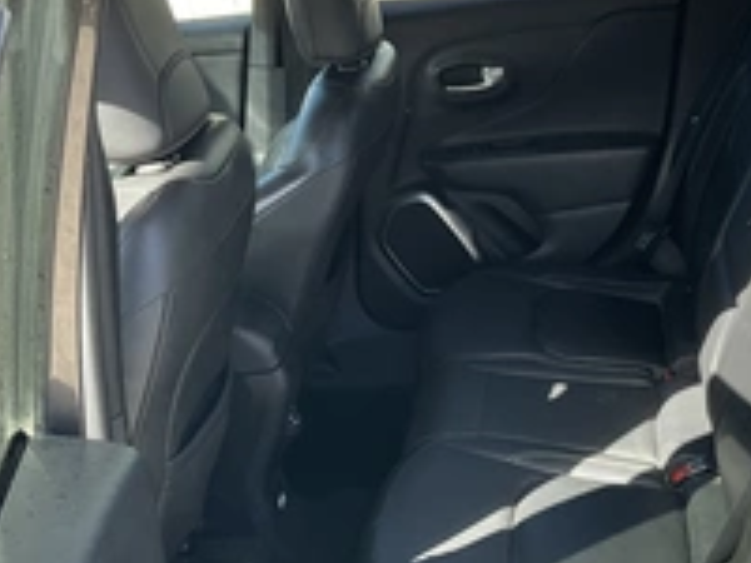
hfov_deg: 33.0
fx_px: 1258
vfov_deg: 24.9
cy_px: 435
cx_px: 492
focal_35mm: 58
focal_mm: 3
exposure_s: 1/172
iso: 32
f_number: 1.8
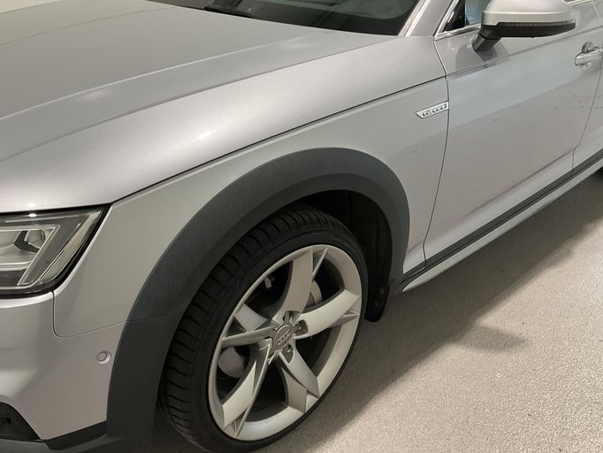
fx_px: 592
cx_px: 269
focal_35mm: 34
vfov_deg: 41.8
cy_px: 212
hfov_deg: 53.8
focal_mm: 3
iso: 80
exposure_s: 1/50
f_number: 1.8
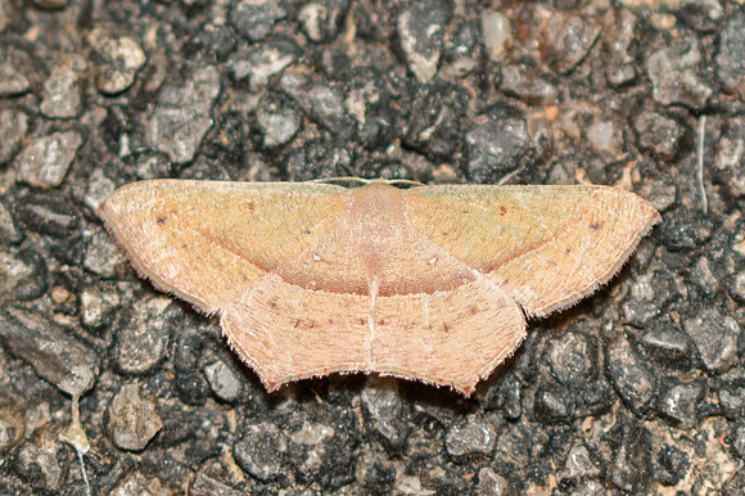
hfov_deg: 4.5
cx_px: 372
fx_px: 9519
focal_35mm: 460
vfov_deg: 3.0
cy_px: 283
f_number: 3.3
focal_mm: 90
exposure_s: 1/250
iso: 250
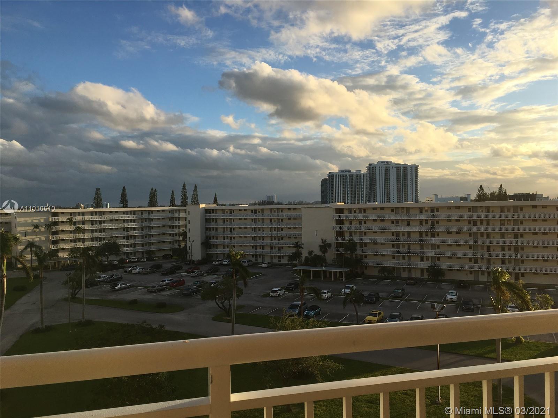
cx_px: 279
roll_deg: +1.1
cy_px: 209
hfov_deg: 61.7
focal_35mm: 29
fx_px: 467
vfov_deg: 48.2
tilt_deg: +1.4
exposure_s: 1/999
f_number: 2.2
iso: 25
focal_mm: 4.15
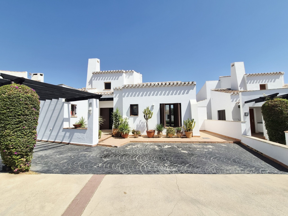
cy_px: 108
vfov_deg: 89.9
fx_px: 108
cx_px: 144
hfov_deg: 106.2
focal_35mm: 13
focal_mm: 2.2
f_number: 2.2
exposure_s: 1/6000
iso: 100
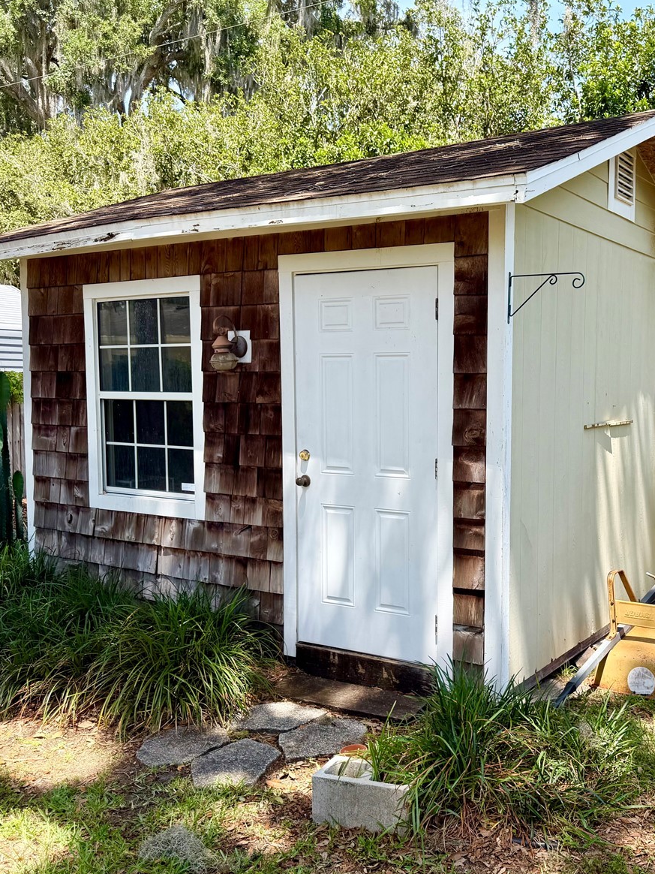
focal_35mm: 33
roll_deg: -0.2
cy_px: 445
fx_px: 833
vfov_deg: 55.3
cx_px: 464
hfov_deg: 42.1
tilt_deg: -4.3
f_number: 1.78
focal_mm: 6.76
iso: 80
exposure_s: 1/1139
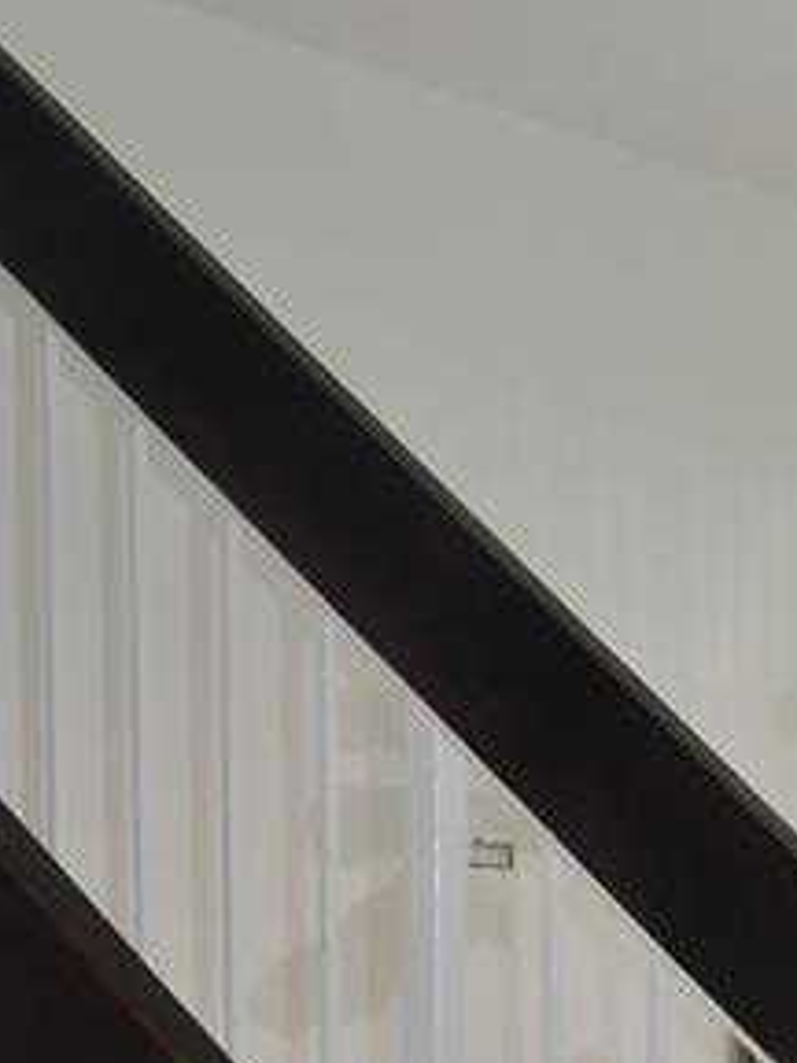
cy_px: 1144
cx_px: 1007
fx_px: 3070
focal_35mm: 100
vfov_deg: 18.9
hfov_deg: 14.2
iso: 280
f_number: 3
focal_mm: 4.3
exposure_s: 1/40
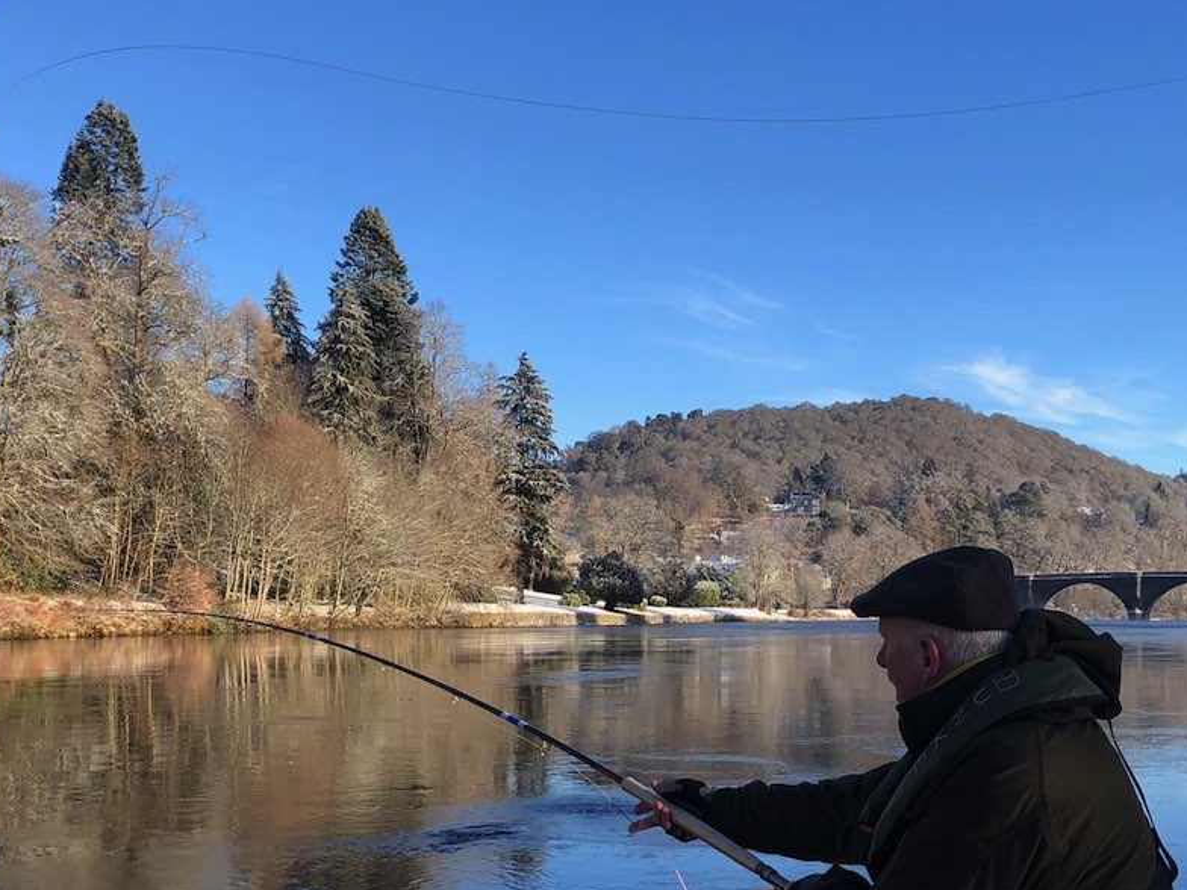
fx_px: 1715
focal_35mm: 50
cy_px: 575
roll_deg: +0.7
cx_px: 706
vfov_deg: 29.0
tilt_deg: +3.1
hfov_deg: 38.1
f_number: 1.8
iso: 20
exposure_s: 1/941
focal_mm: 3.99
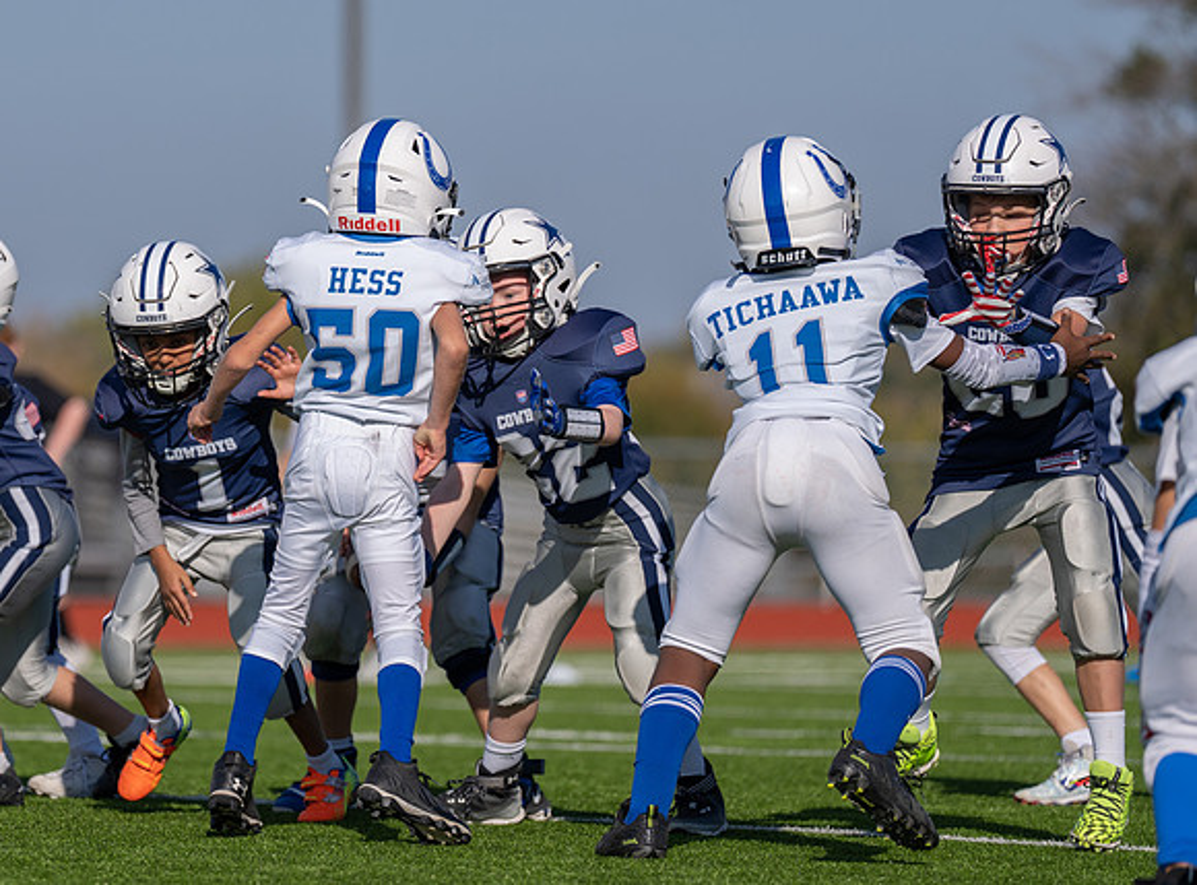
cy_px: 432
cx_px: 284
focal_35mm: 303
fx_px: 10436
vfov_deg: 4.9
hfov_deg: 6.6
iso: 100
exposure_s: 1/3200
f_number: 2.8
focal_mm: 200
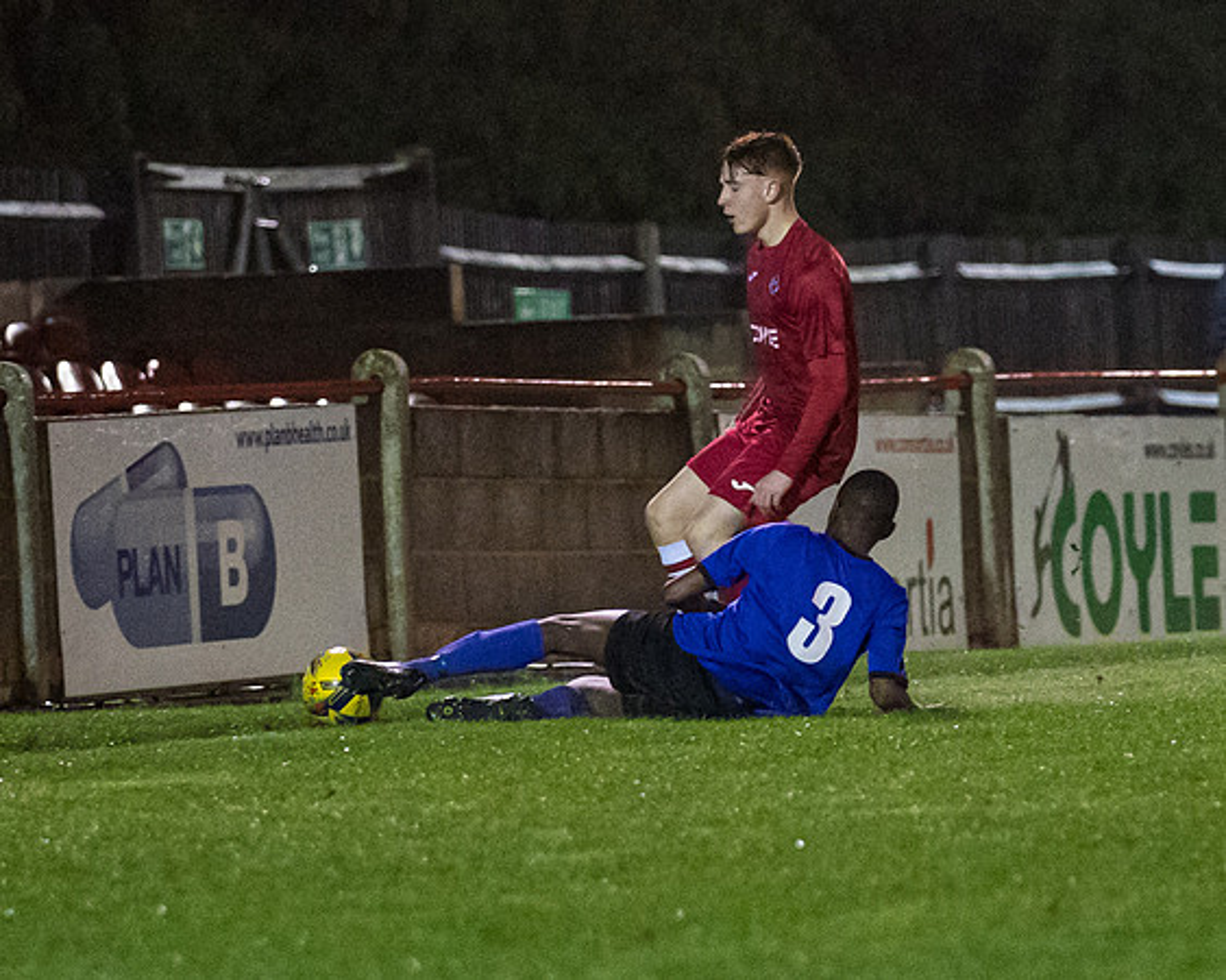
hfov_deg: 4.4
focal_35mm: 443
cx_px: 718
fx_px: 16060
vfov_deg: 3.5
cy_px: 490
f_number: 2.8
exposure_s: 1/1250
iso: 6400
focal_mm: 167
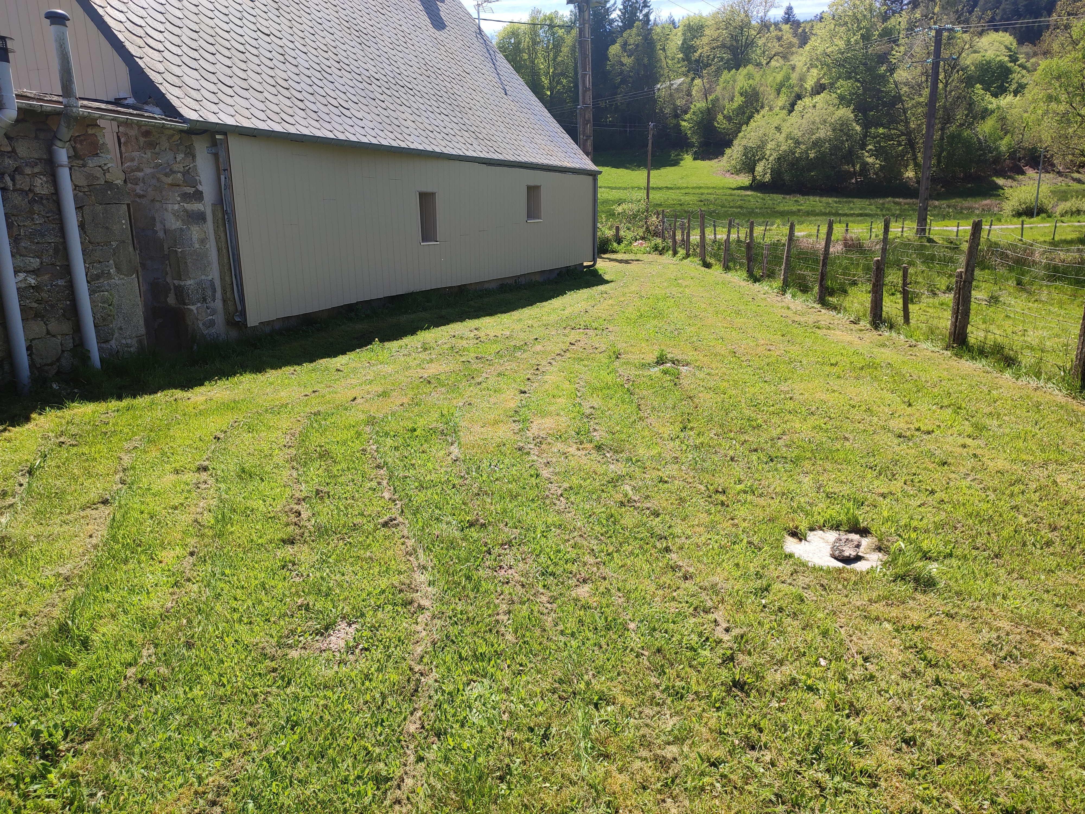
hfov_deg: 71.6
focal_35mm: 24
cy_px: 407
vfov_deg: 56.8
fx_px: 752
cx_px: 542
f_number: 1.89
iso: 50
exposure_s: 1/405
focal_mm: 5.89
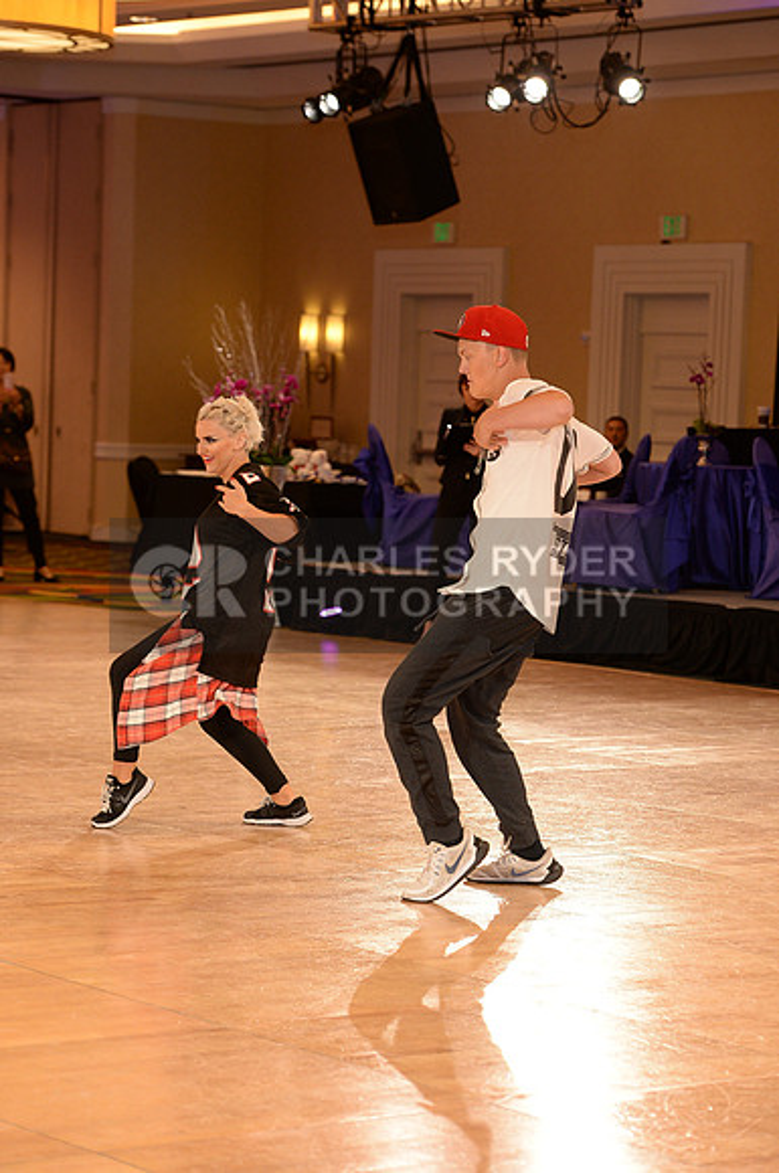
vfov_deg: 18.6
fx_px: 3581
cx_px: 390
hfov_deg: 12.4
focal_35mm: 110
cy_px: 586
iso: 1600
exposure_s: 1/250
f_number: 4.5
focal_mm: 110
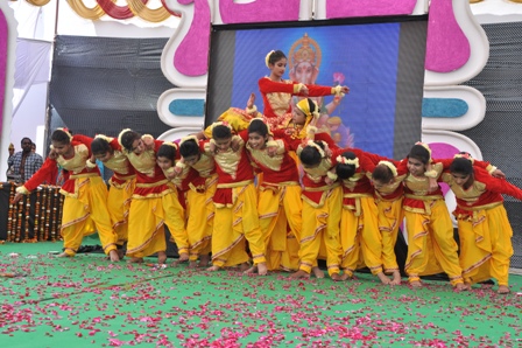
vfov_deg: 28.0
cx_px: 261
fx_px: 695
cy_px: 174
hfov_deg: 41.1
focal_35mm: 48
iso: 200
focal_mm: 32
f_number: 11
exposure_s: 1/125
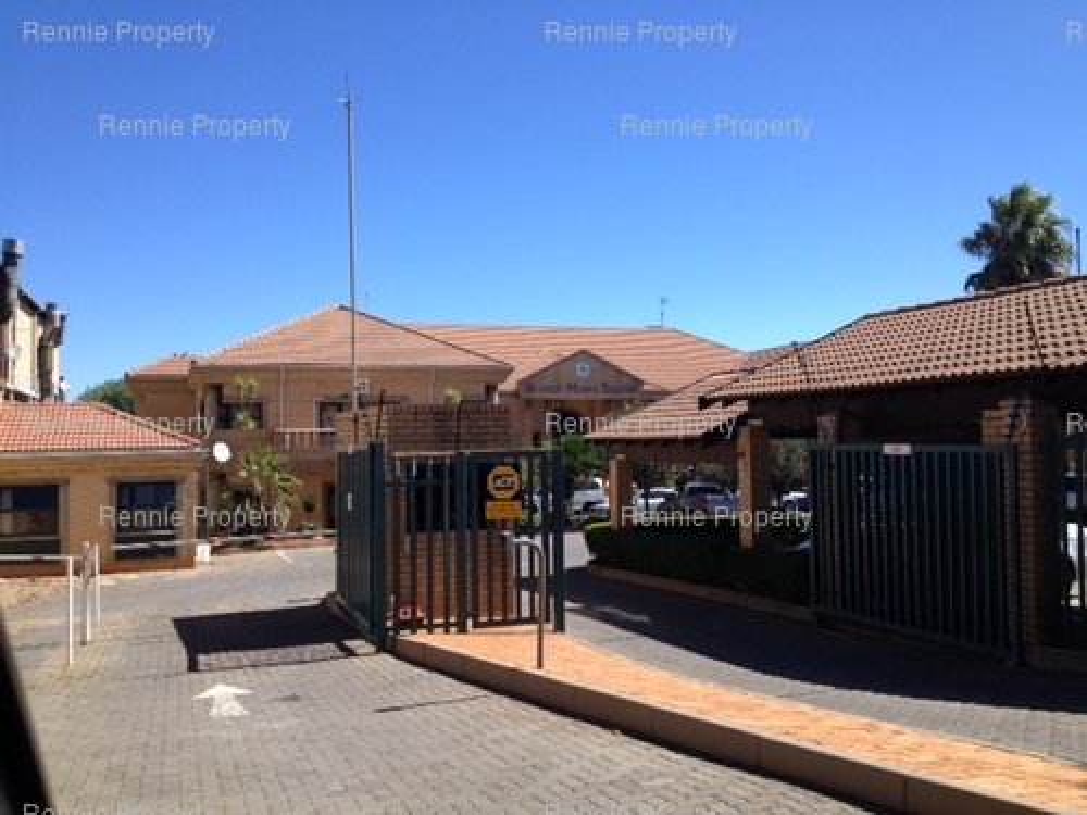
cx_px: 544
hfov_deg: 52.6
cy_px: 408
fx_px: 1099
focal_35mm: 35
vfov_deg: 40.7
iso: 50
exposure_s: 1/1062
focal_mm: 4.28
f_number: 2.4
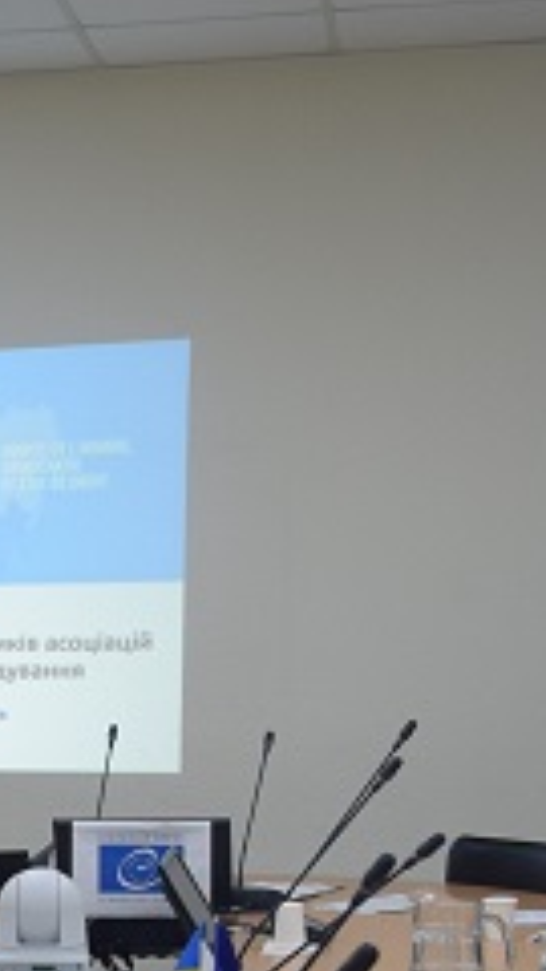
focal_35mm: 108
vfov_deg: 19.3
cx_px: -364
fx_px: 2777
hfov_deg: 10.7
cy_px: 963
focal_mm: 19
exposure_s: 1/80
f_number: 4.5
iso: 400
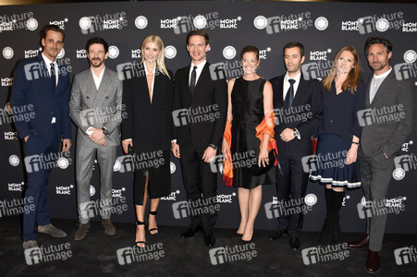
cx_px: 208
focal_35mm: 27
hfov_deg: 67.4
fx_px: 313
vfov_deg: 47.9
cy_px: 138
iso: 400
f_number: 6.3
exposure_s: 1/125
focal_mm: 18
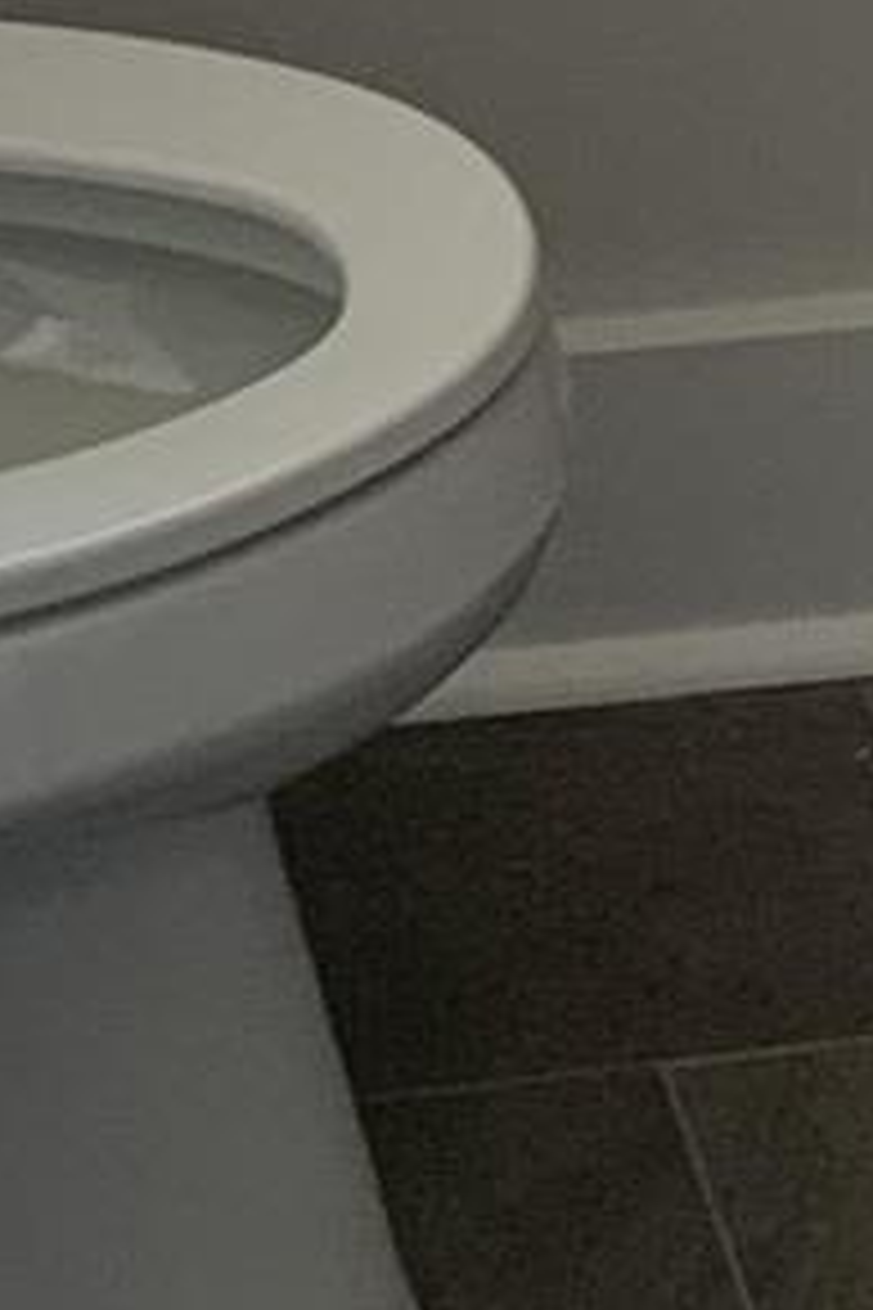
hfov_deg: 6.4
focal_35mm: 214
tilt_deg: -20.1
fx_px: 7784
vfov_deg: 9.3
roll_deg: -2.4
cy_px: -837
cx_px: 783
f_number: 1.8
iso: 160
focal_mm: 4.25
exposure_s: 1/60
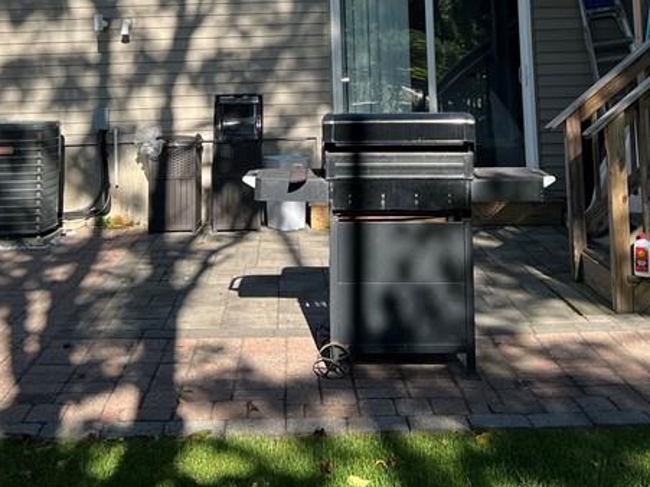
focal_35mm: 59
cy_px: -48
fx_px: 1108
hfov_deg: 32.7
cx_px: 310
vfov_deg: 23.3
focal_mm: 5.7
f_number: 1.5
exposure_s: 1/1698
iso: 50
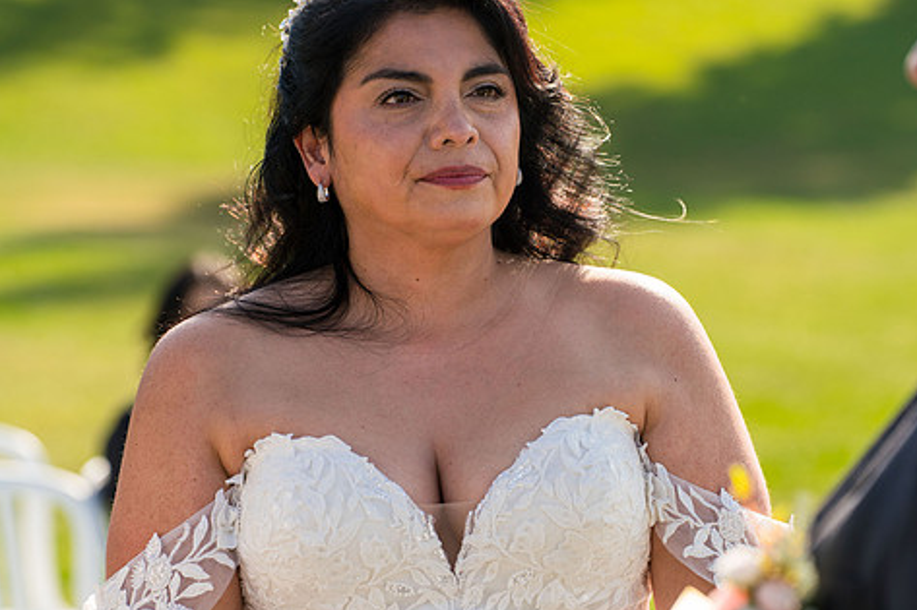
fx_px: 3717
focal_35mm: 146
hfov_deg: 14.1
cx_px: 516
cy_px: 297
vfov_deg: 9.4
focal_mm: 119
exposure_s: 1/800
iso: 250
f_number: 4
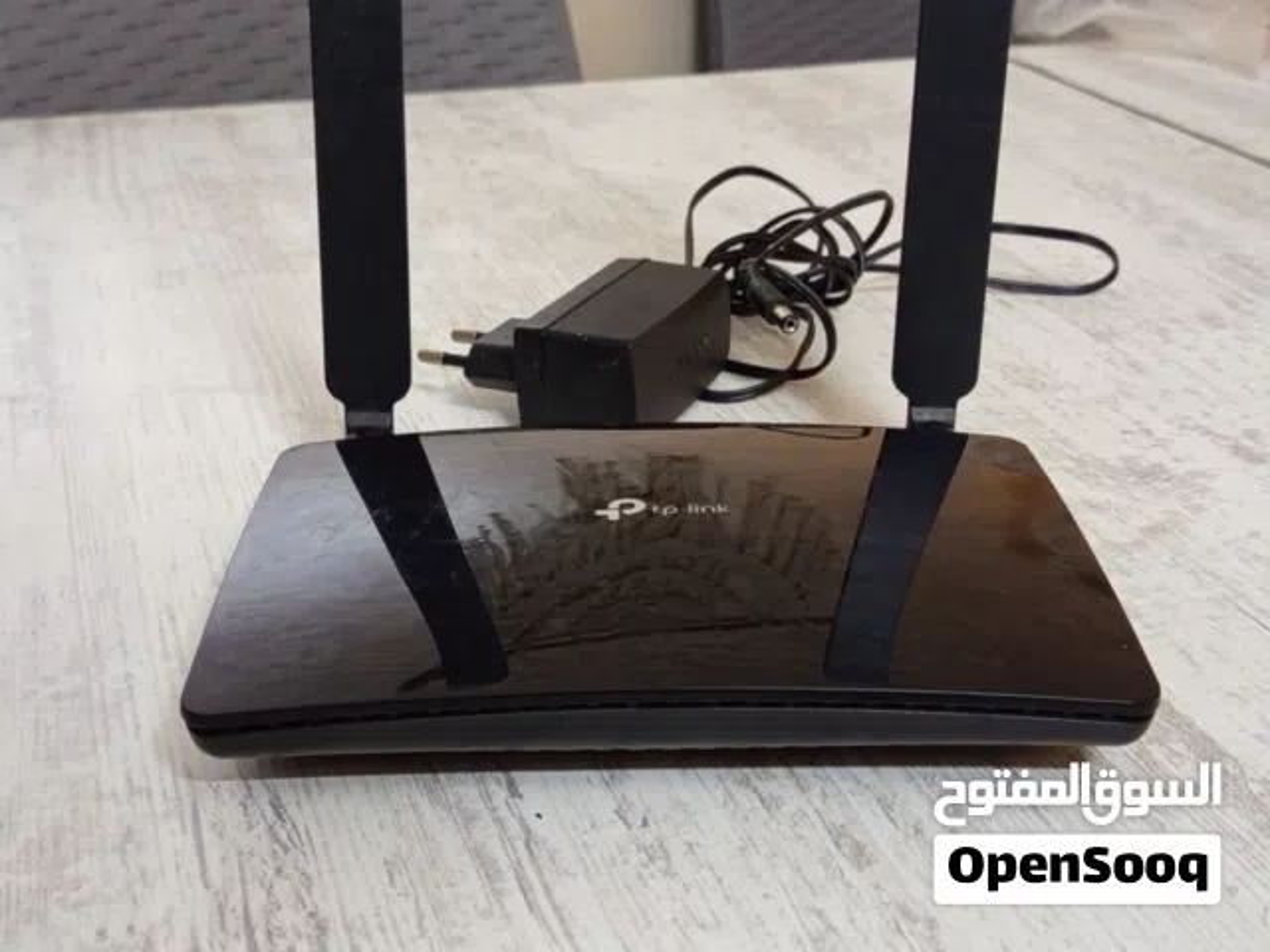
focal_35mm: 50
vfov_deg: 29.1
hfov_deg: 38.2
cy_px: 476
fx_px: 1834
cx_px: 635
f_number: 1.7
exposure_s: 1/25
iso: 1168
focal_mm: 5.24
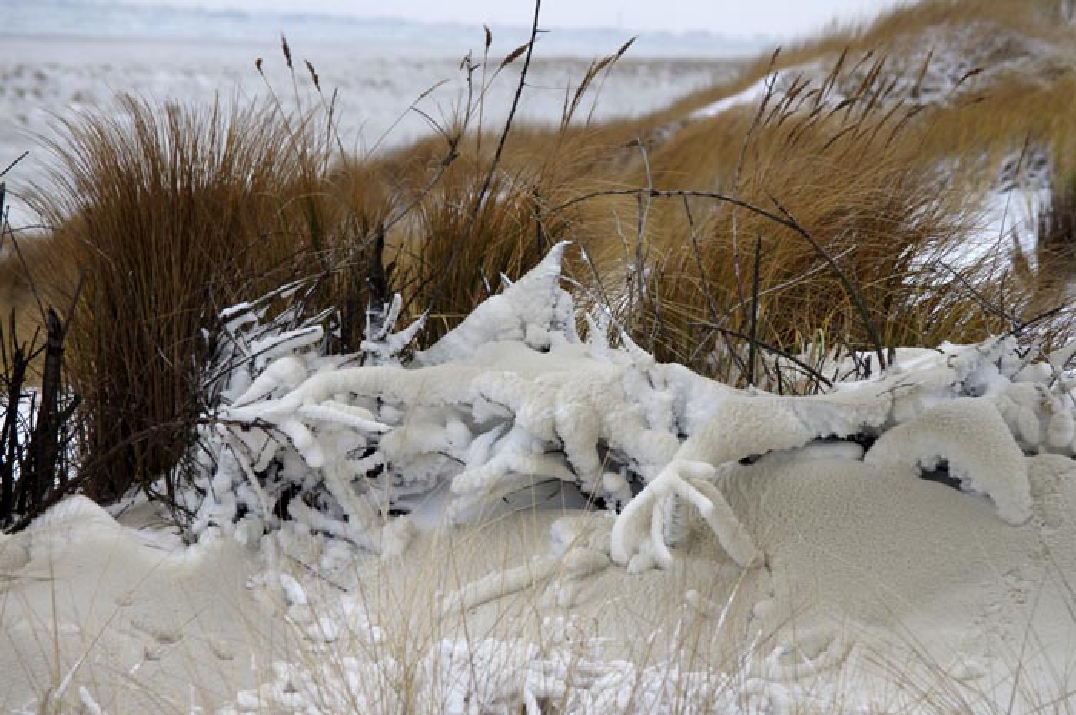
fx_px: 6180
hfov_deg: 10.0
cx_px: 538
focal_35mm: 207
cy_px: 358
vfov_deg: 6.6
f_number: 8
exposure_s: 1/200
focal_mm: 137.5
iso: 400
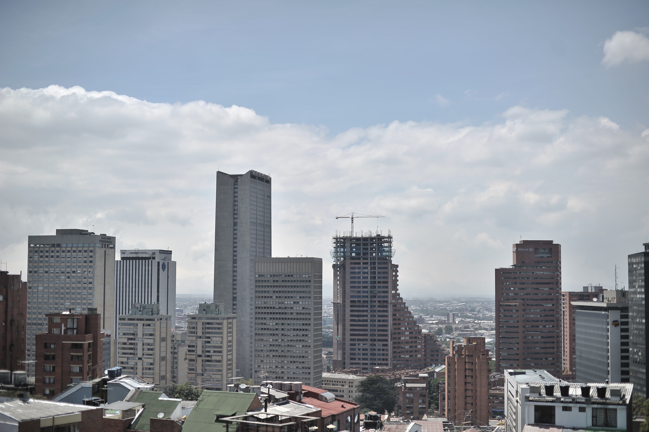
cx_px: 324
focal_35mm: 50
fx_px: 901
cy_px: 216
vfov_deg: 27.0
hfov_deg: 39.6
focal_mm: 50
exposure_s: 1/8000
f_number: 2.2
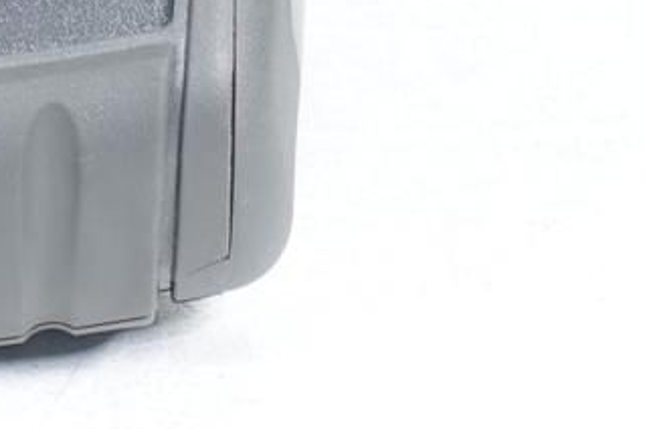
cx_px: -285
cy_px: -734
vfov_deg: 3.1
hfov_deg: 4.7
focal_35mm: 437
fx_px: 7821
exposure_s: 1/80
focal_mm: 25
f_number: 3.5
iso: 125
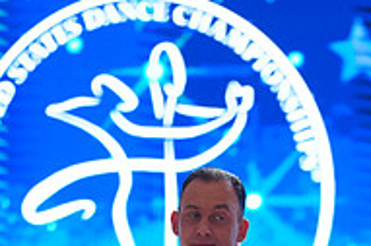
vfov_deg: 2.2
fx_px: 6260
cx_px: 356
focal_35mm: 608
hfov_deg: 3.4
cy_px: 550
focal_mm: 200
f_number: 2.8
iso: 2000
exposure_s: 1/500
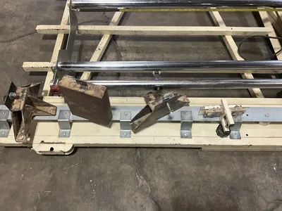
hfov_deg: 61.7
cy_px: 106
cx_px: 141
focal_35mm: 29
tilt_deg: -56.3
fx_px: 236
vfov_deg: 48.2
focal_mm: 3
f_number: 1.8
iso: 250
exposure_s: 1/60
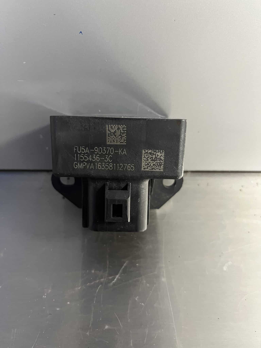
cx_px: 130
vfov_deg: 67.3
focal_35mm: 26
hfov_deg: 53.1
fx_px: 261
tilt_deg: -48.3
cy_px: 174
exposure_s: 1/33
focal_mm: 5.1
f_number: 1.6
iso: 500
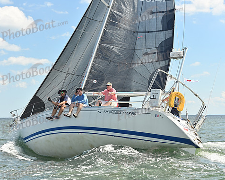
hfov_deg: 23.8
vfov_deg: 19.2
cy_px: 90
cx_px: 93
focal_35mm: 80
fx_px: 533
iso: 250
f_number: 6.3
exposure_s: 1/1250
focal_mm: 70
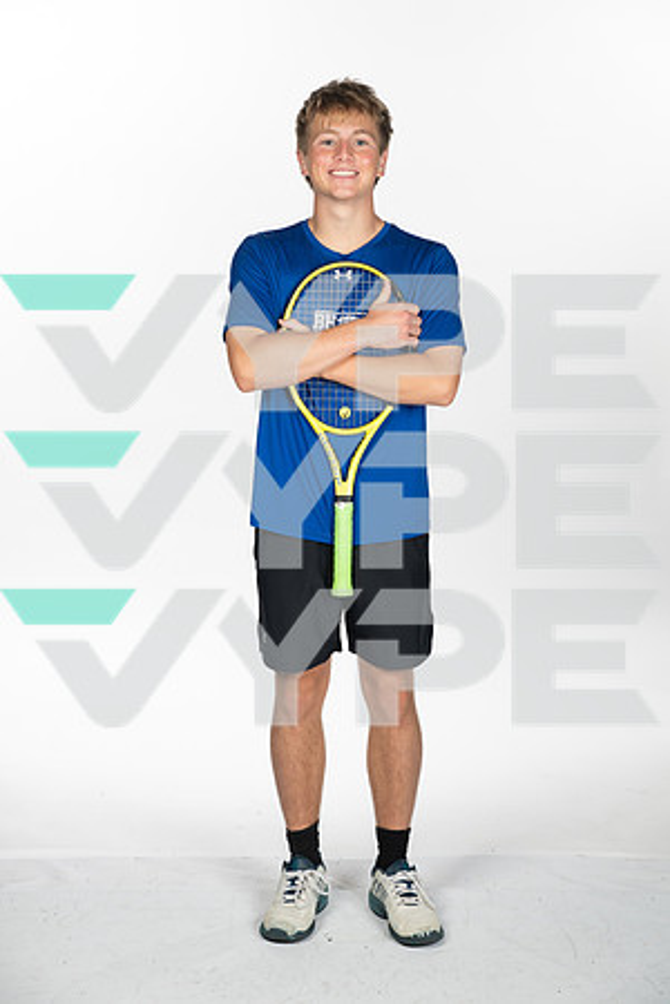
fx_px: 1954
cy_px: 502
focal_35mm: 70
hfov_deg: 19.5
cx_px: 335
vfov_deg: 28.8
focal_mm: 70
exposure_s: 1/500
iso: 200
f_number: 7.1
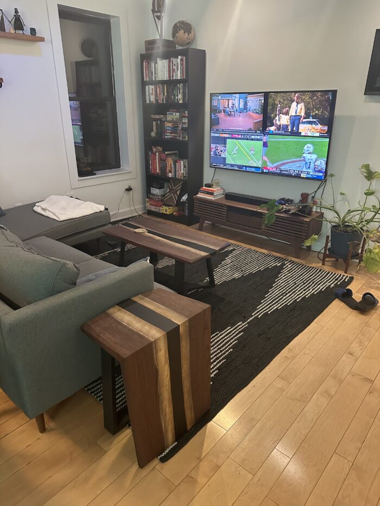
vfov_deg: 71.6
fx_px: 351
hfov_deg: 56.8
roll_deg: +0.4
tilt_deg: -22.8
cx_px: 190
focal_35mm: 24
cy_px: 253
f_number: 1.78
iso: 800
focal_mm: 6.86
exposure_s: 1/59
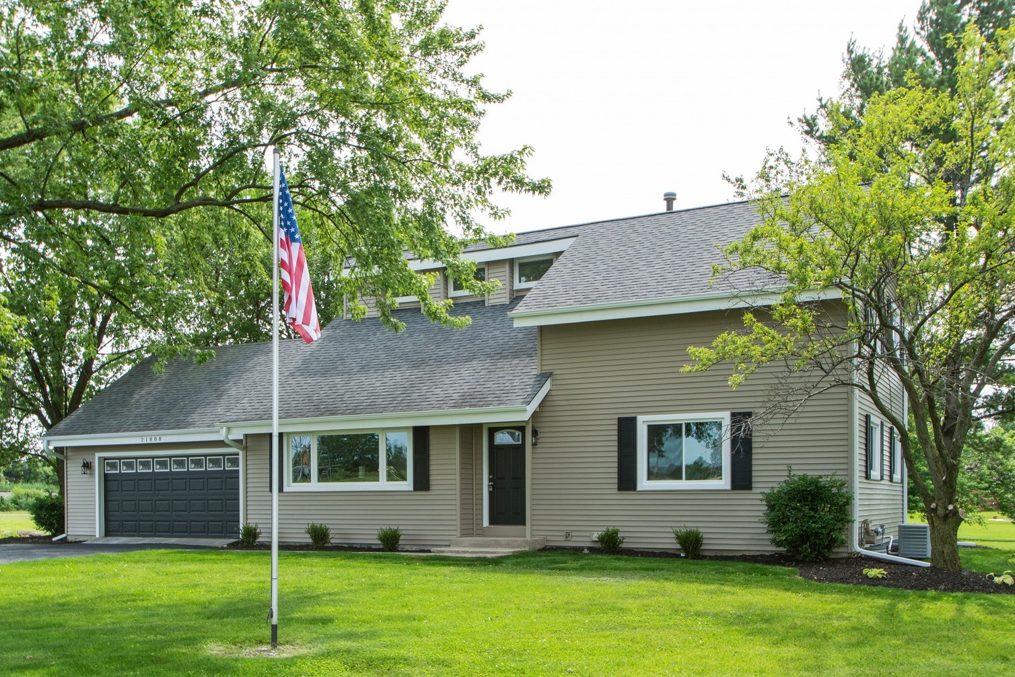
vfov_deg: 45.0
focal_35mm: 29
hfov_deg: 63.6
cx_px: 491
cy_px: 363
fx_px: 818
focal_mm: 18
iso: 200
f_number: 9
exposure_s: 1/400
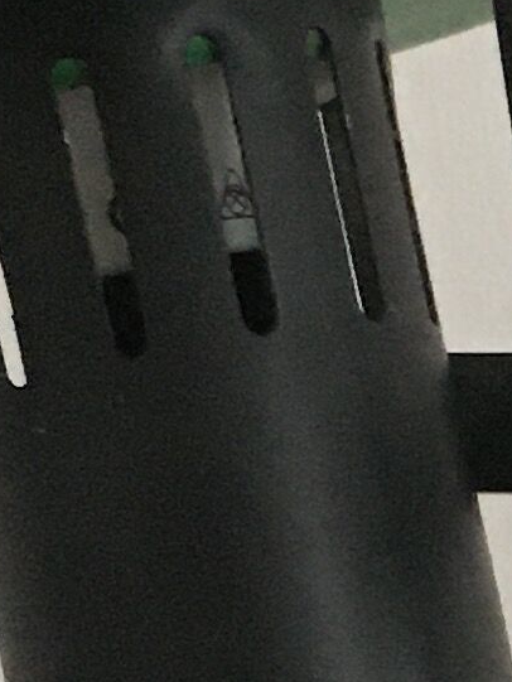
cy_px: 735
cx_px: 1024
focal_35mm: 216
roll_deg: -1.7
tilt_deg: -1.9
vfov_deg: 9.1
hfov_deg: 6.7
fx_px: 4258
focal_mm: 4.15
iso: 200
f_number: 2.2
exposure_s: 1/25
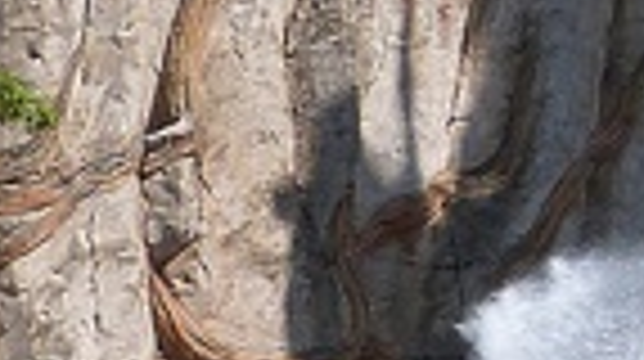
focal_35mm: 526
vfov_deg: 2.3
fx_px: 8970
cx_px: 1157
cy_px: -346
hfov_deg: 4.1
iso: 100
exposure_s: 1/400
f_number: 5.6
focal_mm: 12.4
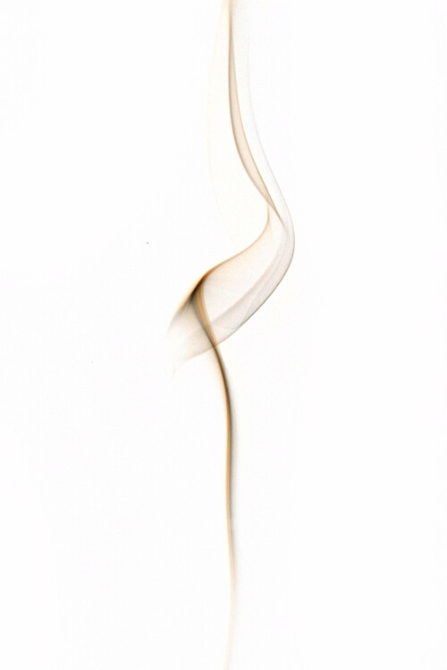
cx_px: 224
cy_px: 335
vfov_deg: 45.0
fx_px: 810
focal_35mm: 44
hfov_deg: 30.8
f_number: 16
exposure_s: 1/200
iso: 400
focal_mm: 29
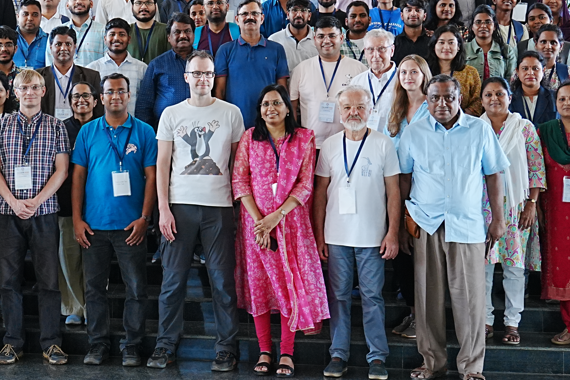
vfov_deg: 17.4
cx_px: 145
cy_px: 99
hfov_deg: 25.7
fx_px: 1236
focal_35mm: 78
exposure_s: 1/50
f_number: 5
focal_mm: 25
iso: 800
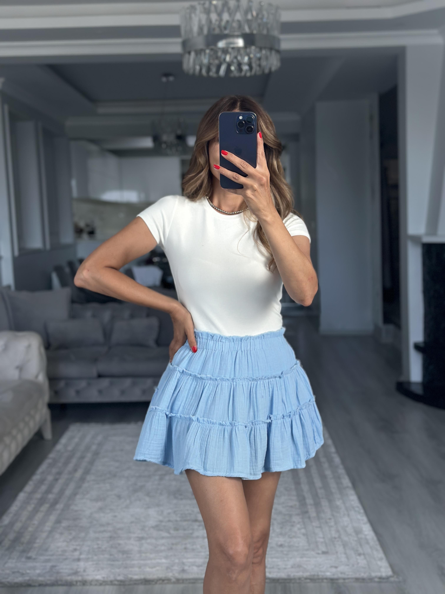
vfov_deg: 39.7
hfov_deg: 30.3
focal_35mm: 48
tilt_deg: -16.5
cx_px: 222
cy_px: 297
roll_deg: +0.8
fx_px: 823
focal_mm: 6.86
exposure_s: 1/171
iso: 100
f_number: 1.78
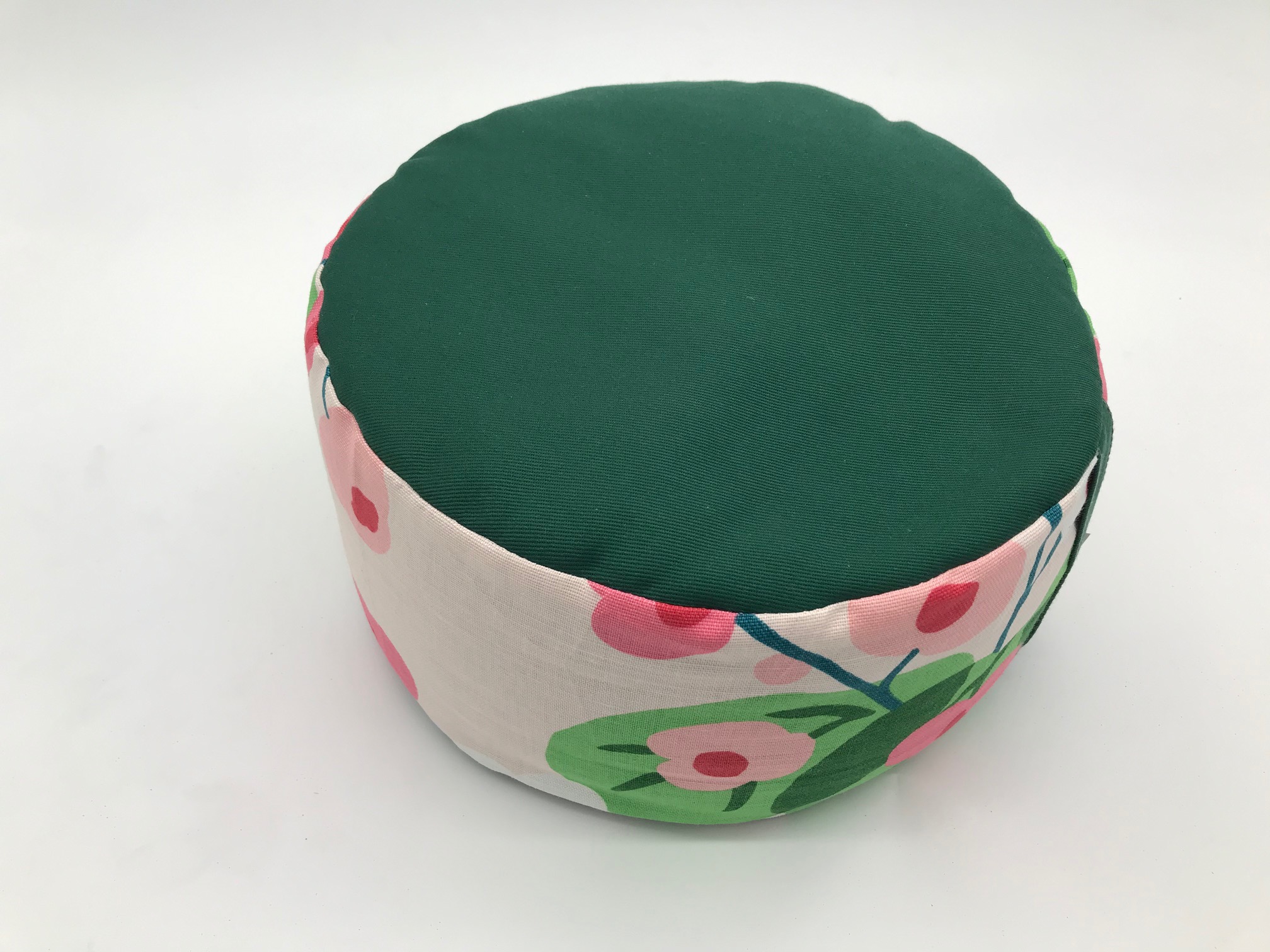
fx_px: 1027
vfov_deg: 49.7
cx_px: 635
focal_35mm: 28
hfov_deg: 63.4
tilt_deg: -49.4
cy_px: 476
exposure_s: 1/138
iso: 20
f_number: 1.8
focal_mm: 3.99
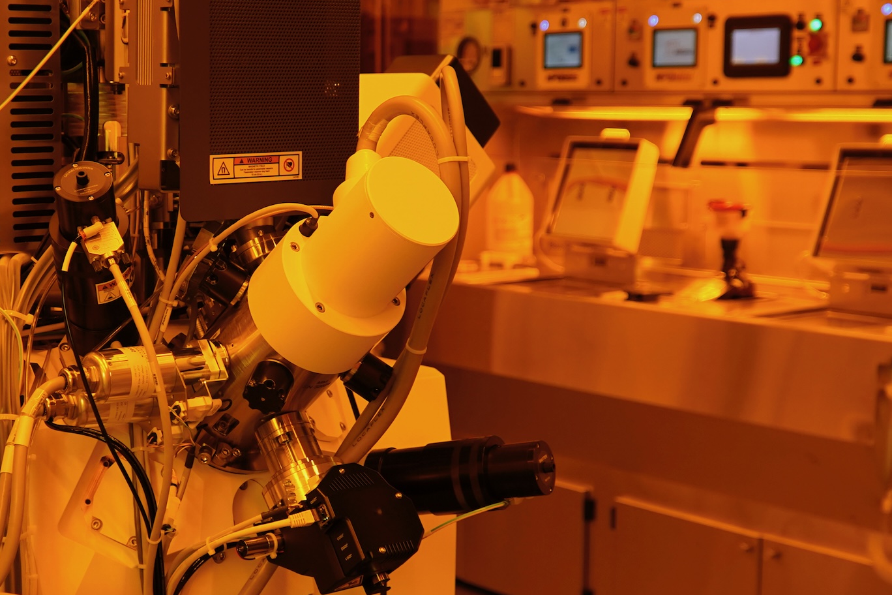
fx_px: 1685
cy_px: 323
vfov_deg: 20.0
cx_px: 300
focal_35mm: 68
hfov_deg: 29.5
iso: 800
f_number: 4
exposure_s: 1/160
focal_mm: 31
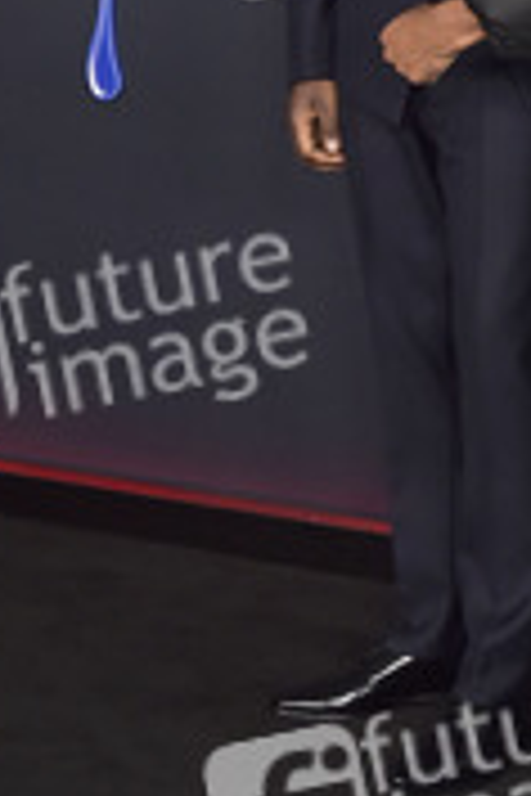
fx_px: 2500
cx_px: 569
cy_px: 117
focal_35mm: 113
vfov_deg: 17.9
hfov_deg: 12.0
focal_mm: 50
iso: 2000
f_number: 6.3
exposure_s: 1/250
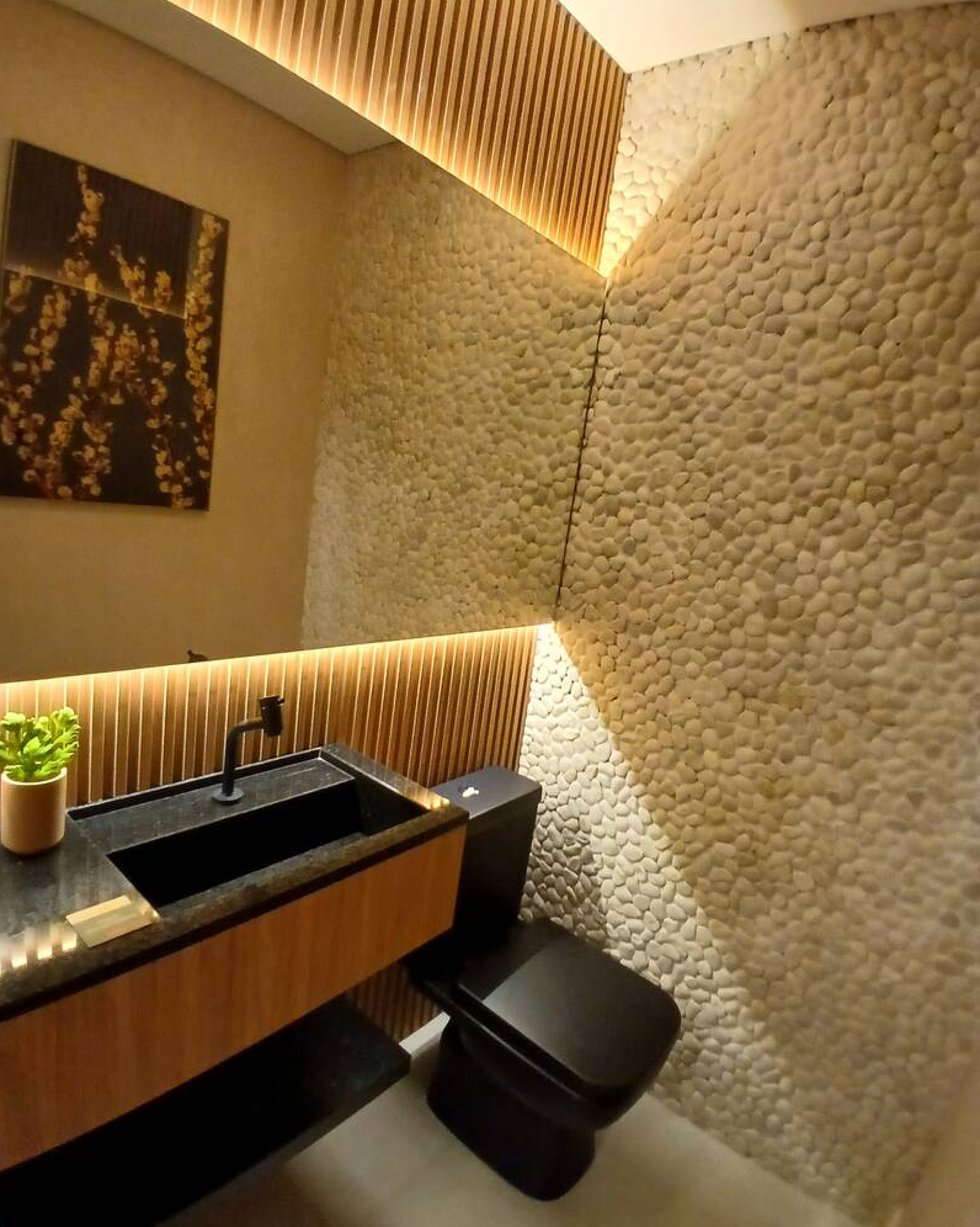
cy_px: 599
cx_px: 494
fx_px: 653
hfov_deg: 73.8
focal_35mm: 18
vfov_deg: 86.4
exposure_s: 1/30
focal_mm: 1.4
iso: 200
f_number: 2.2
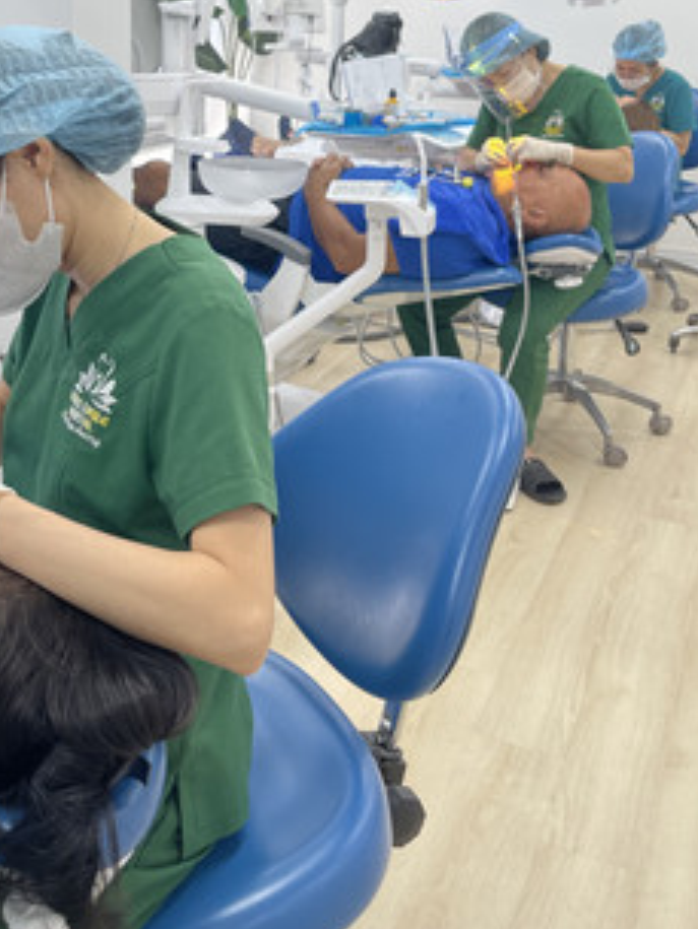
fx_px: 1102
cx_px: 261
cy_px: 192
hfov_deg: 35.0
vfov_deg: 43.7
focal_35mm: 41
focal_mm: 5.1
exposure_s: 1/100
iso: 32
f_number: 1.6
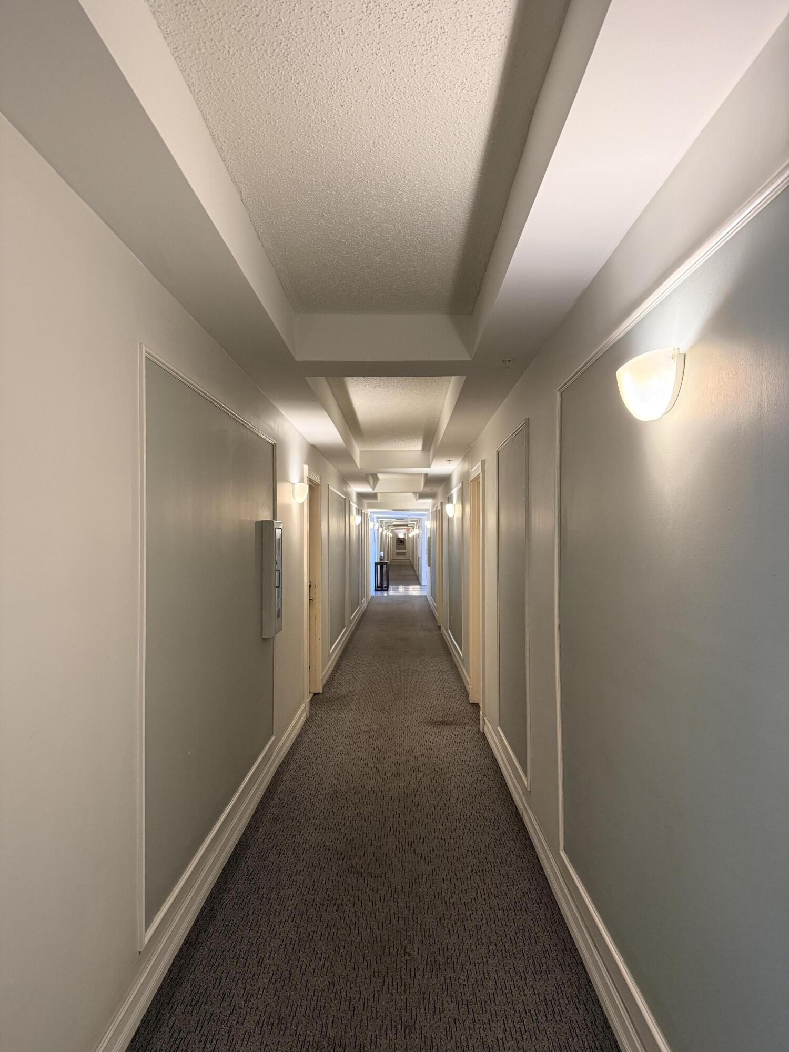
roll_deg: +0.0
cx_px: 394
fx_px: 729
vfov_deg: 71.6
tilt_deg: +0.6
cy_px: 526
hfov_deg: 56.8
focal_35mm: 24
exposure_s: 1/60
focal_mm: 6.76
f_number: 1.78
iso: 320
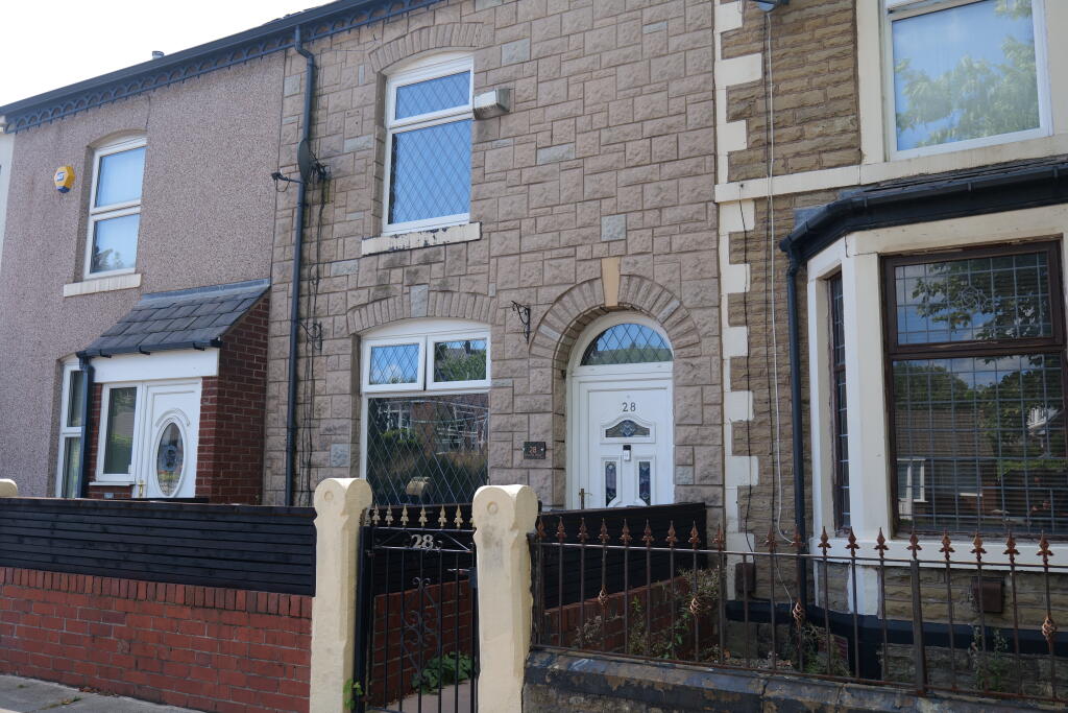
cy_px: 356
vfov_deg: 43.6
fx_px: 890
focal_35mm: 30
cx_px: 534
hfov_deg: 61.9
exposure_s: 1/125
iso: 100
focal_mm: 30
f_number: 5
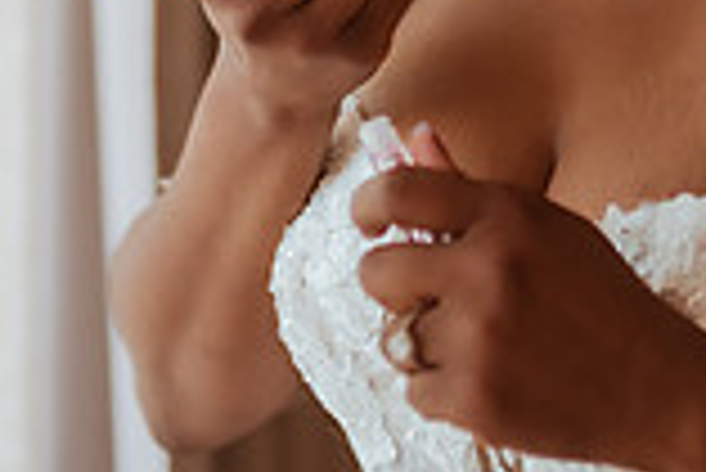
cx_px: 193
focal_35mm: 131
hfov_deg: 15.6
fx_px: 2571
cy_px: -135
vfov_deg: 10.3
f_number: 1.4
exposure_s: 1/250
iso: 1600
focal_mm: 35
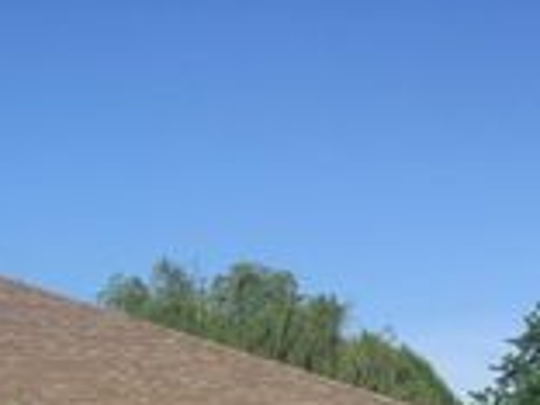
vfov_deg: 14.6
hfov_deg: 19.9
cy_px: 646
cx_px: -90
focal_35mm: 93
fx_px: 1451
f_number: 2.2
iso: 25
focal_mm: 4.15
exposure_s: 1/1789
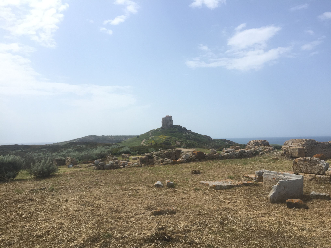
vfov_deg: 48.2
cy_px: 124
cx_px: 166
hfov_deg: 61.7
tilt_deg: +4.5
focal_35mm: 29
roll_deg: +0.5
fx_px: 277
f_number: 2.2
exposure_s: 1/2198
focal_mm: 4.15
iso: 32
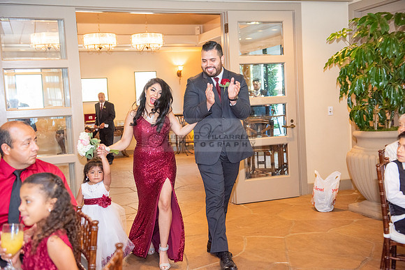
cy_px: 135
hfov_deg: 43.6
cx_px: 202
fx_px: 506
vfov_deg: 29.9
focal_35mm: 45
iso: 1600
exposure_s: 1/125
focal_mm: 45
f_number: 3.5
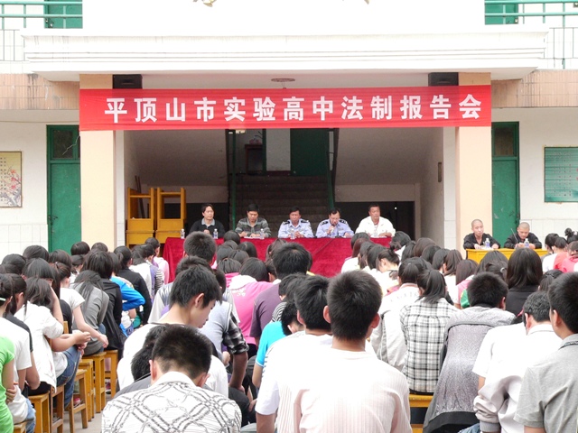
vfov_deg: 16.6
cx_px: 289
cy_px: 216
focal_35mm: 89
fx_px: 1486
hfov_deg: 22.0
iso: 200
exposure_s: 1/250
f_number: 4
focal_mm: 14.8
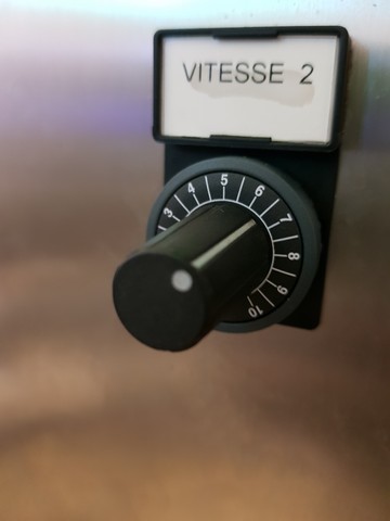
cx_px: 195
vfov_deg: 67.3
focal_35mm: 26
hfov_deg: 53.1
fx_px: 391
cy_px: 260
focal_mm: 4.2
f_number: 1.7
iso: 320
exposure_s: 1/10
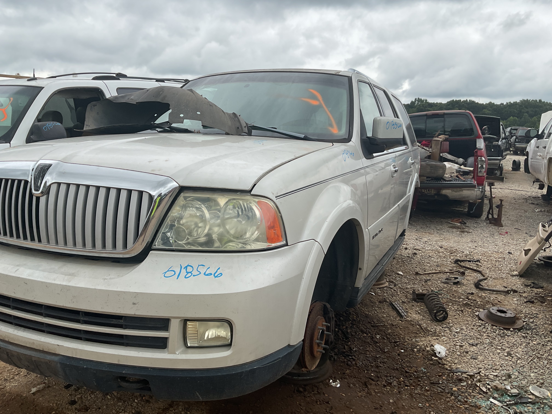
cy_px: 207
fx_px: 462
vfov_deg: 48.2
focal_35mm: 29
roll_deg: -0.9
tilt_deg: -11.7
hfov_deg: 61.7
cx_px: 276
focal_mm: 3
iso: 16
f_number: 1.8
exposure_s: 1/1221
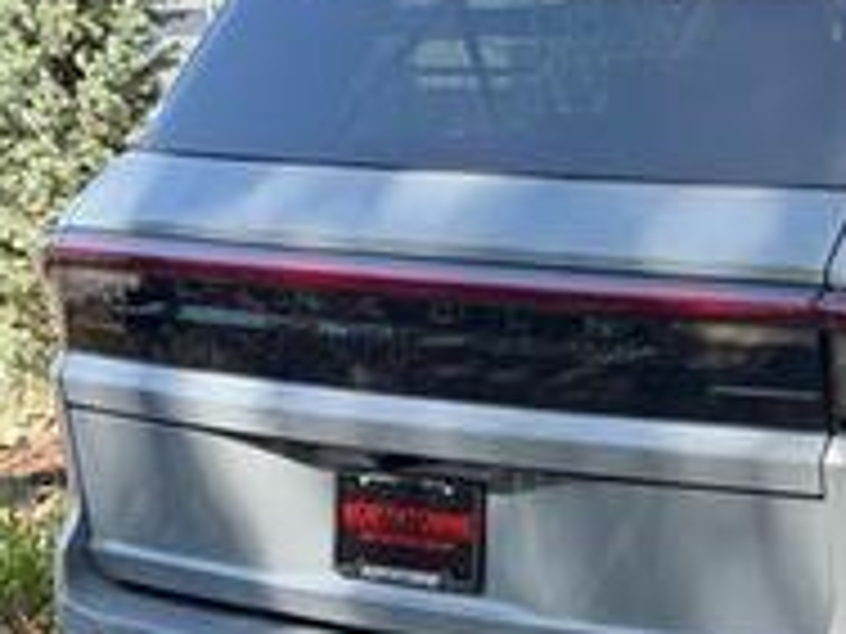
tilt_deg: -5.0
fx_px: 3153
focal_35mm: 129
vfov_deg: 11.5
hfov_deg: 14.6
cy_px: 387
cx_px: 1094
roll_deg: +3.1
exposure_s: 1/855
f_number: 1.78
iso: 80
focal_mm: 6.76
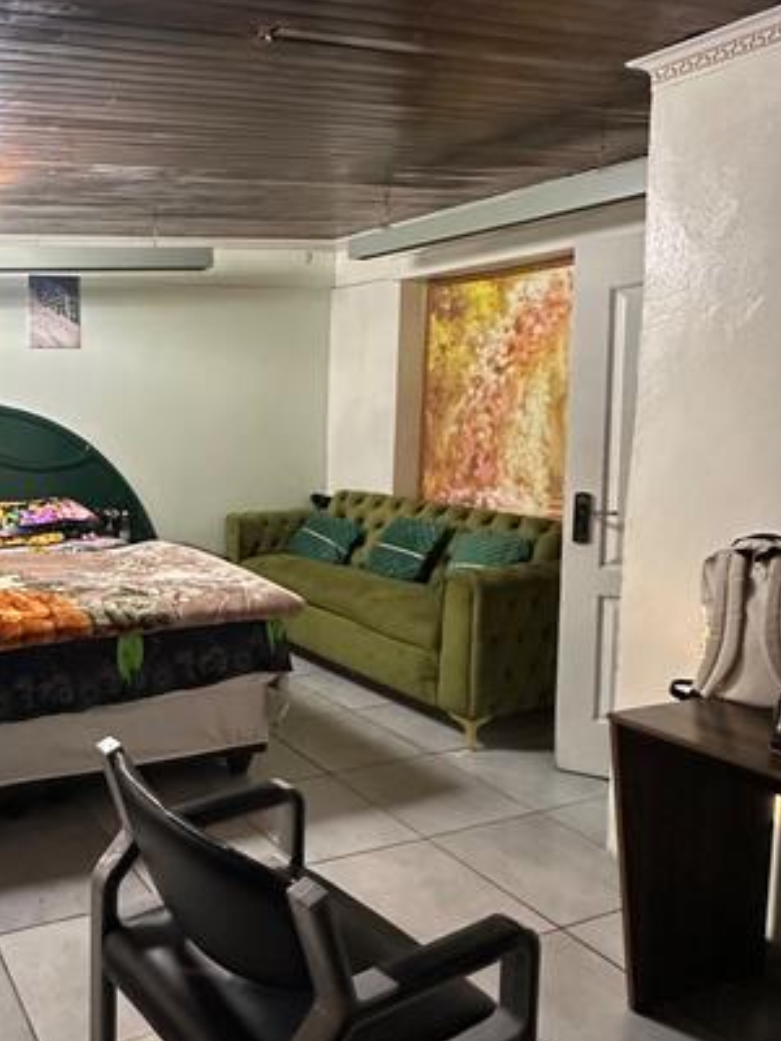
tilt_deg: -4.9
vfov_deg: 63.3
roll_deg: -0.4
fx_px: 842
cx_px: 49
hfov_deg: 44.3
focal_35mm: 28
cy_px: 476
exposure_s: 1/50
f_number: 2.2
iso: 400
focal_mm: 2.22
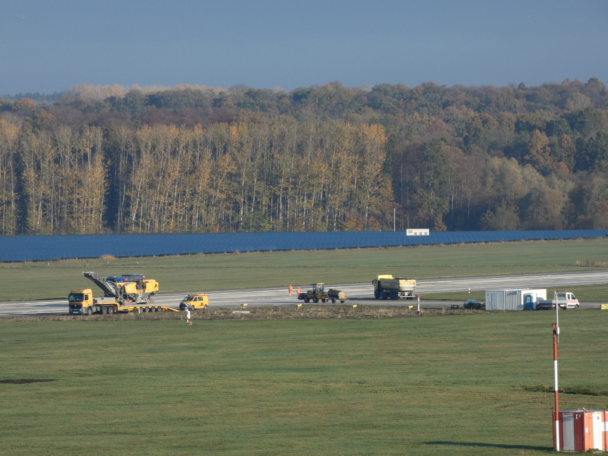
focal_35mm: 291
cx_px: 304
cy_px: 228
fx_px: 5111
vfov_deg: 5.1
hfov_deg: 6.8
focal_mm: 52.2
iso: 80
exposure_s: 1/250
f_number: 5.5
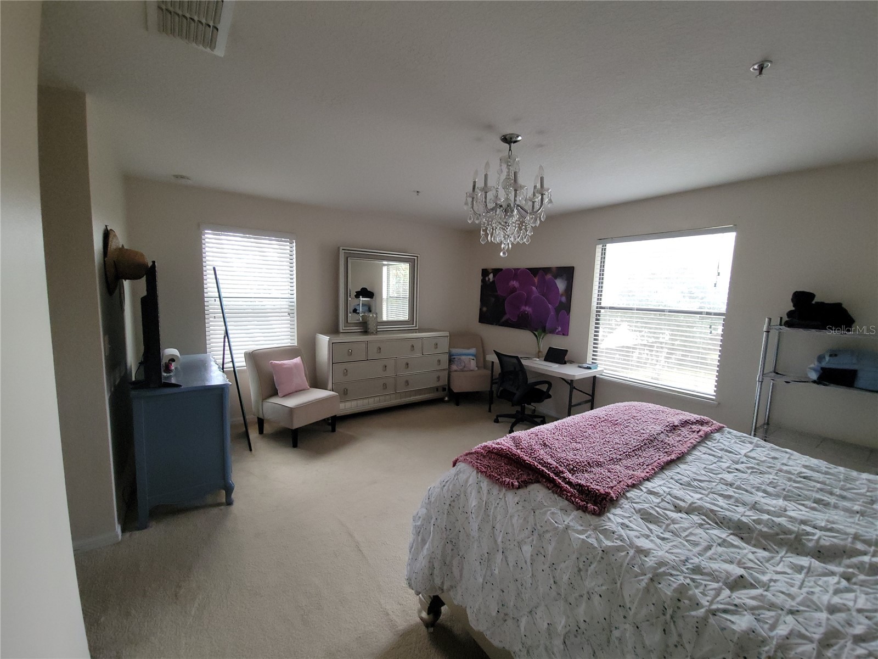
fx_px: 330
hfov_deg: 106.2
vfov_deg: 89.9
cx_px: 439
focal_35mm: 13
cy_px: 330
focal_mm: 2.2
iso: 200
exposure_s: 1/60
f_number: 2.2
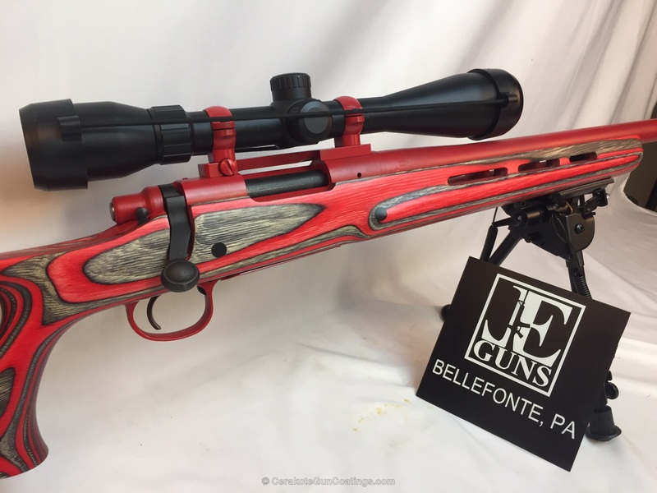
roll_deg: -10.4
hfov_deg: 61.7
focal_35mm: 29
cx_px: 328
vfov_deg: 48.2
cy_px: 246
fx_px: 550
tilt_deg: -22.7
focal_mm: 4.15
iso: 64
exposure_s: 1/30
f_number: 2.2
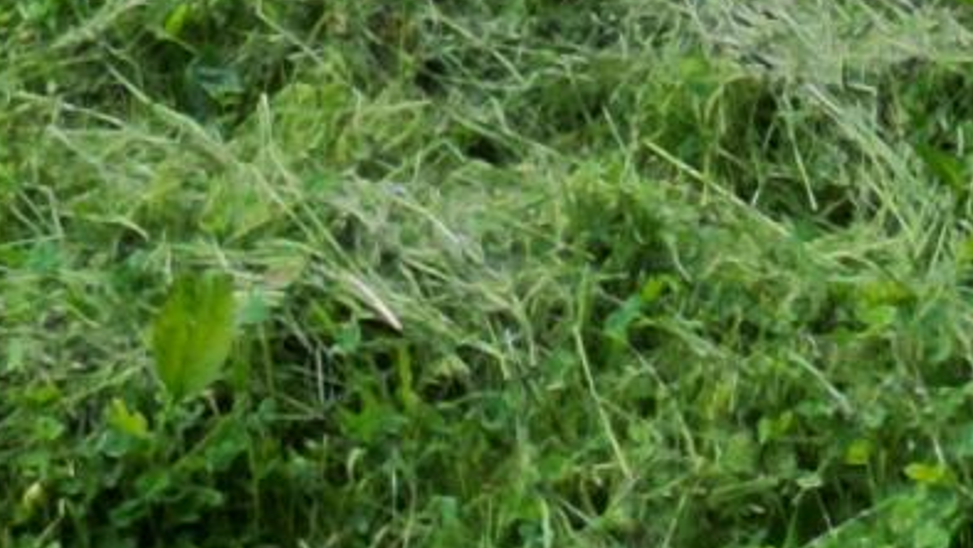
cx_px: 748
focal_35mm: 199
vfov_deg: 5.4
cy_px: -1523
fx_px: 5136
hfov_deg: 10.8
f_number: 1.7
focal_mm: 6.72
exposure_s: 1/1600
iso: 100
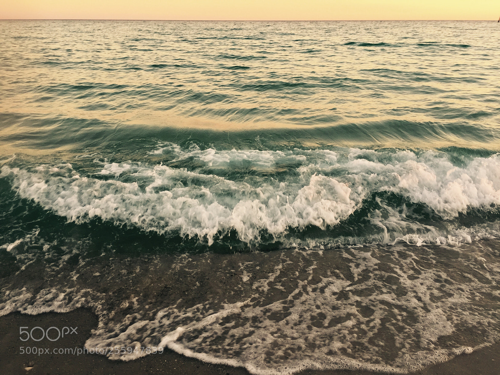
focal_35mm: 29
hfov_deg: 61.7
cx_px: 250
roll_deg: -0.2
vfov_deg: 48.2
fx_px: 419
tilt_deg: -20.3
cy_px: 188
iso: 40
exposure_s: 1/120
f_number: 2.2
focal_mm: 4.15
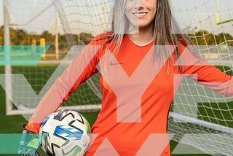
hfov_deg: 29.8
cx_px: 159
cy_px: 84
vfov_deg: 20.3
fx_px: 434
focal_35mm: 67
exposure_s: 1/160
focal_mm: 37
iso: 160
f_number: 4
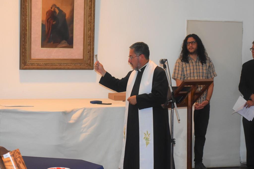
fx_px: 550
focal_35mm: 78
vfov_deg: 17.5
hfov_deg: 26.0
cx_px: 127
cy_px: 84
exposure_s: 1/125
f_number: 7.1
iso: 3200
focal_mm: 52
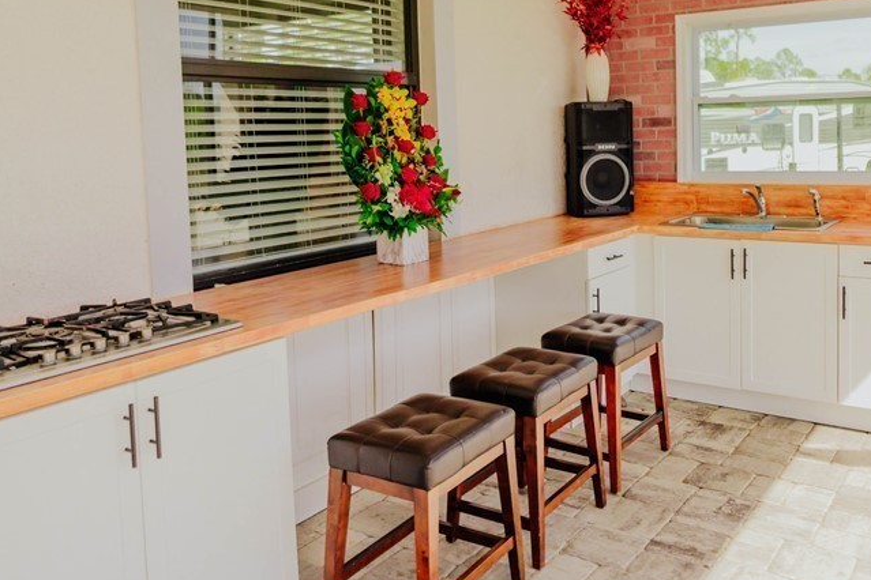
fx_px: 823
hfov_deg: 55.4
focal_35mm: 34
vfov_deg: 38.4
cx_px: 519
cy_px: 193
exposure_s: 1/5000
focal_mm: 20
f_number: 1.8
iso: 500
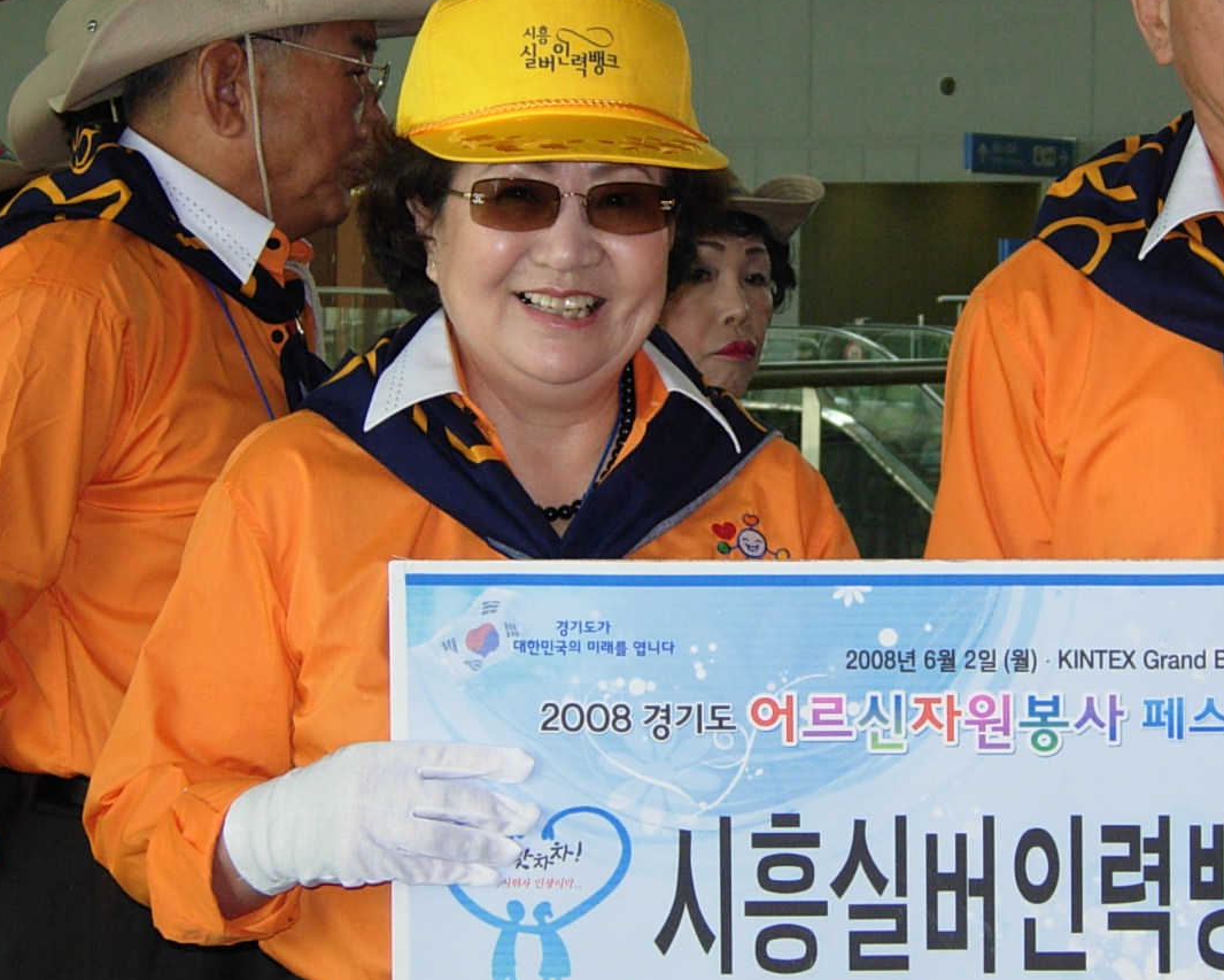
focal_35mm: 90
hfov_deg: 21.1
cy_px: 463
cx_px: 911
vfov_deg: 17.1
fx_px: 3261
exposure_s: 1/80.6
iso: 89
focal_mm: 10.1
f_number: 3.1
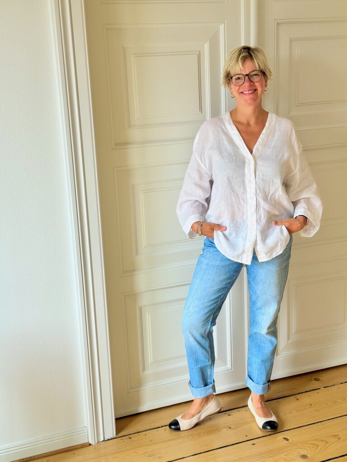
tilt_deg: -14.4
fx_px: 642
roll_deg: +2.4
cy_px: 231
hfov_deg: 30.3
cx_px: 174
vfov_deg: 39.7
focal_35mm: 48
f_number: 1.78
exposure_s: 1/79
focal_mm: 6.76
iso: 100
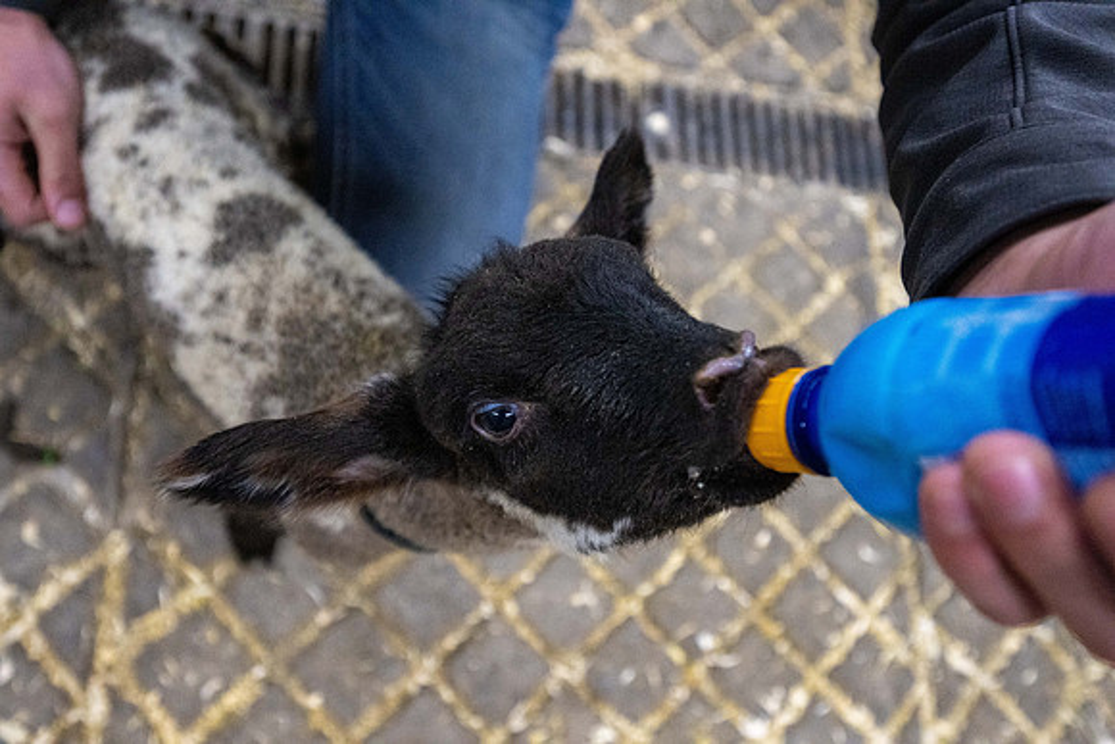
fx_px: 929
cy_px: 372
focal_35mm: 30
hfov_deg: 61.9
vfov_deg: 43.6
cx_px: 558
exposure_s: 1/500
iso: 8000
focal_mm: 30
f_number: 4
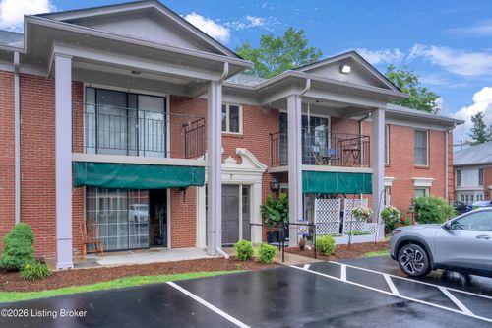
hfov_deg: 67.4
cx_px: 246
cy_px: 164
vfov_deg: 47.9
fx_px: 369
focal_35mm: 27
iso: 2500
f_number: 4
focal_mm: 27
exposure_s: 1/800
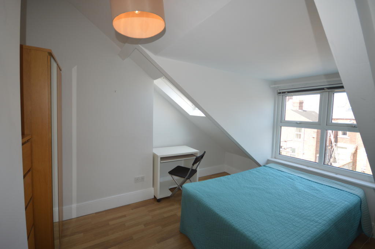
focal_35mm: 15
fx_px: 156
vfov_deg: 77.2
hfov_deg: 100.4
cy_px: 124
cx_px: 188
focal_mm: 10
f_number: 4
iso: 250
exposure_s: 1/125
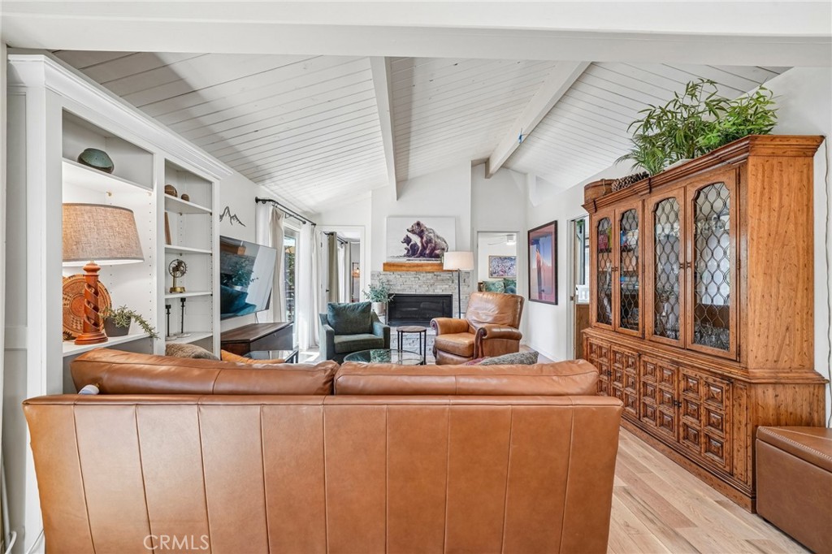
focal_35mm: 14
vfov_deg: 81.2
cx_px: 416
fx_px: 323
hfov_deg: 104.3
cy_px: 277
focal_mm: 14
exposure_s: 1/13
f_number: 8
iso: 400
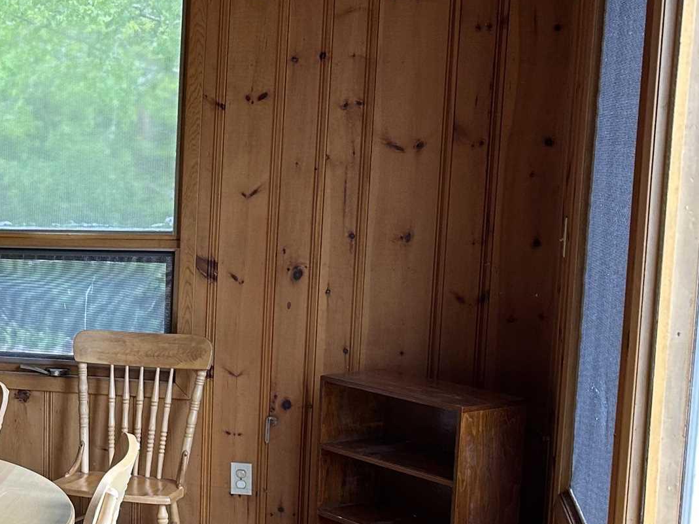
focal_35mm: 69
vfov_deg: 21.2
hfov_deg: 25.0
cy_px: 360
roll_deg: +0.7
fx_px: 1393
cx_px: -169
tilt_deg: -8.9
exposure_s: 1/60
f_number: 1.78
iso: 125
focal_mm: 6.86
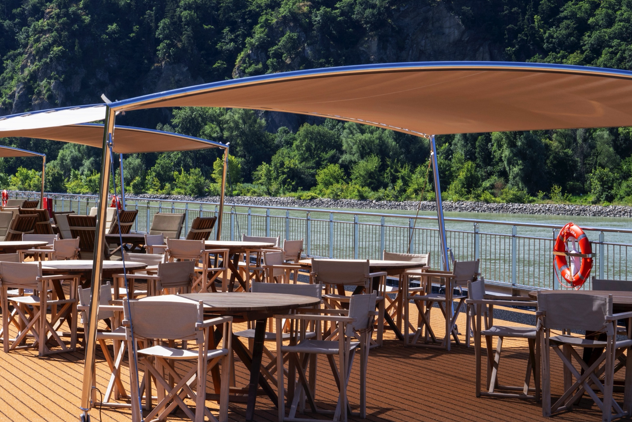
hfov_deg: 23.4
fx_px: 1492
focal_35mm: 85
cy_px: 147
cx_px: 77
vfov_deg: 16.0
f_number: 16
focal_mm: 48
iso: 320
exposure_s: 1/100
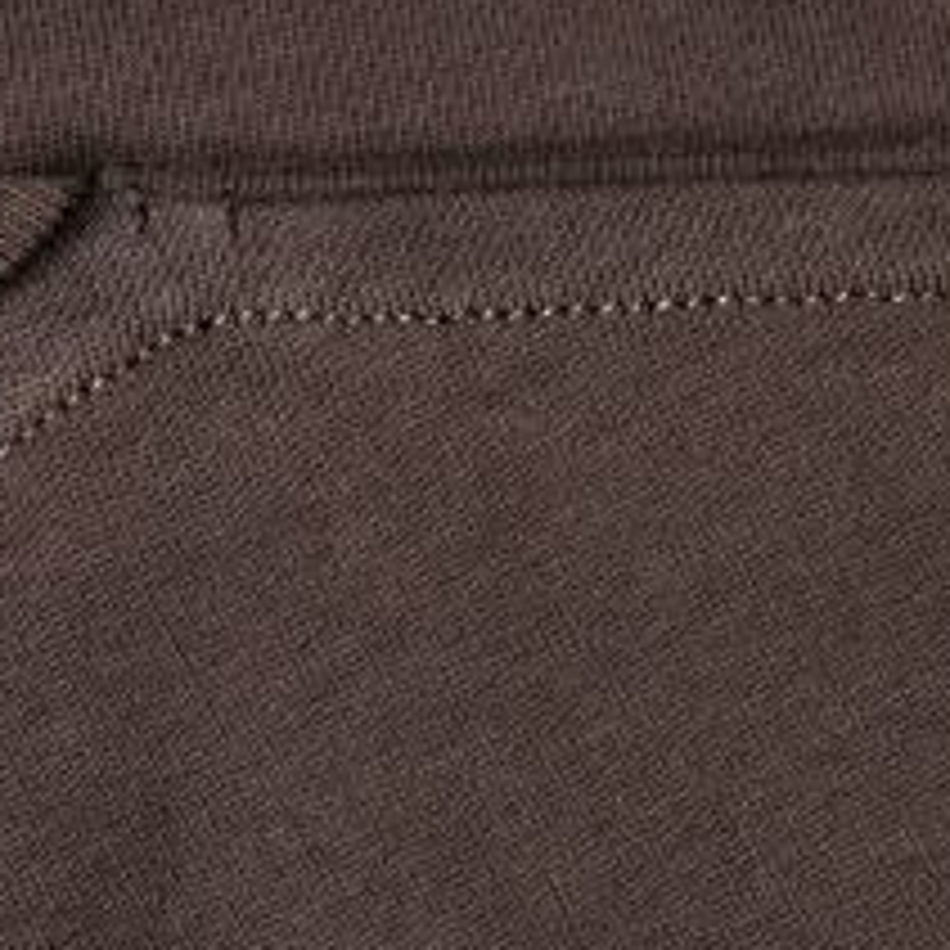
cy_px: 1090
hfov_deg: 7.6
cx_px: -1238
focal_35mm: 217
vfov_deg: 8.0
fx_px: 6738
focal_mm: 50
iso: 100
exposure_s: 1/125
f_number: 14
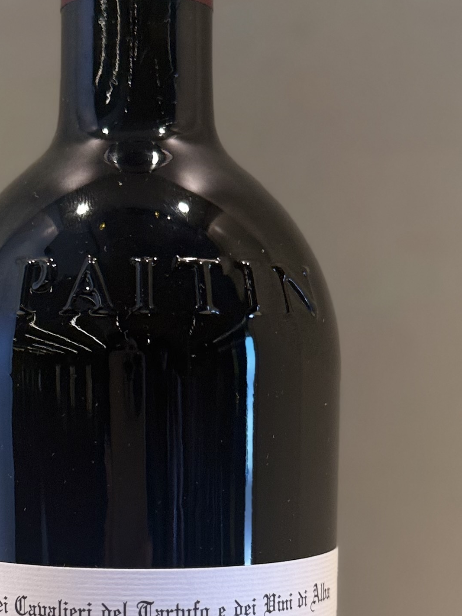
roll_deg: +0.0
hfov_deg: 21.6
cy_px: 508
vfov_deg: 27.9
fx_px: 1210
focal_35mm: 68
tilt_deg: -7.8
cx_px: 168
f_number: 1.78
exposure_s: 1/100
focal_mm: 6.76
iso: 125
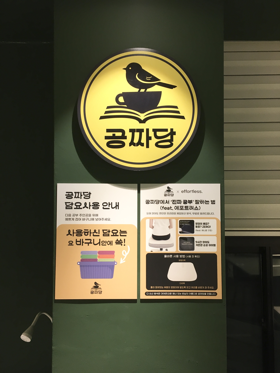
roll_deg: -1.8
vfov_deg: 61.7
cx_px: 140
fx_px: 313
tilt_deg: +0.8
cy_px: 186
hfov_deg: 48.2
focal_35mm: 29
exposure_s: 1/30
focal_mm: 4.15
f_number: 2.2
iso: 80
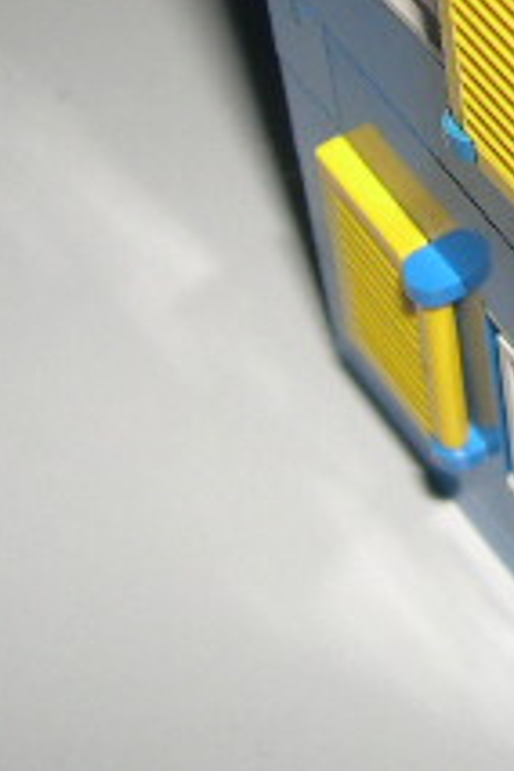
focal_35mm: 119
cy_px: -22
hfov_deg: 11.1
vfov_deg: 16.8
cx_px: 760
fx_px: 2548
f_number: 7.6
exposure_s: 1/60
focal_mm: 8
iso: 100
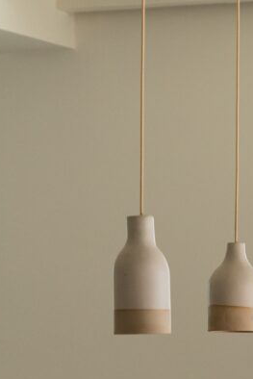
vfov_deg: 11.7
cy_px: 353
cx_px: 283
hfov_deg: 7.8
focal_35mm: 174
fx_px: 1832
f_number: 3.5
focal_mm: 67
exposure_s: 1/1250
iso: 200
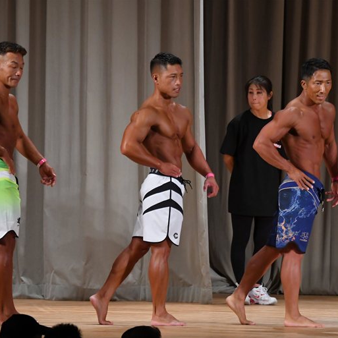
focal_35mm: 308
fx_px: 3402
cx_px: 137
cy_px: 169
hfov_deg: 5.7
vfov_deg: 5.7
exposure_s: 1/400
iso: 3200
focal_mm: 160
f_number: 5.6
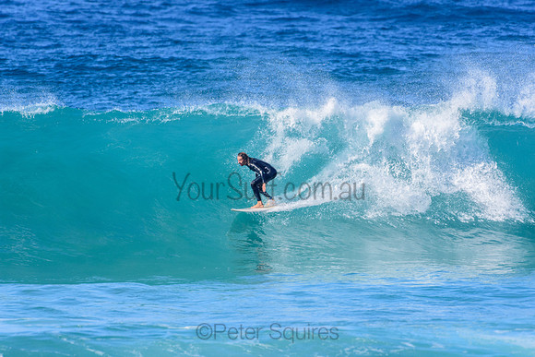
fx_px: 11148
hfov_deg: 2.7
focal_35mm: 750
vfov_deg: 1.8
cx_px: 268
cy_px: 178
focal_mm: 500
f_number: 5.6
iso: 400
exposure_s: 1/2000
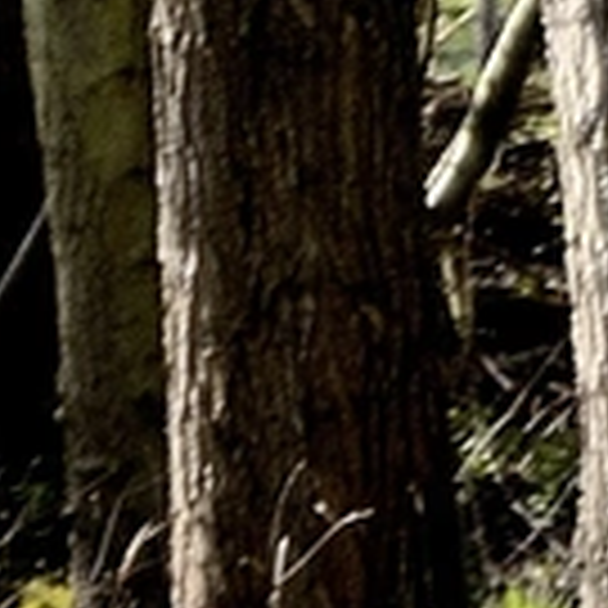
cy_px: 329
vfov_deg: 2.5
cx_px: -2272
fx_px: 14029
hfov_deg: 2.4
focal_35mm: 706
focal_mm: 46
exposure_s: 1/160
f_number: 4.8
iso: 125
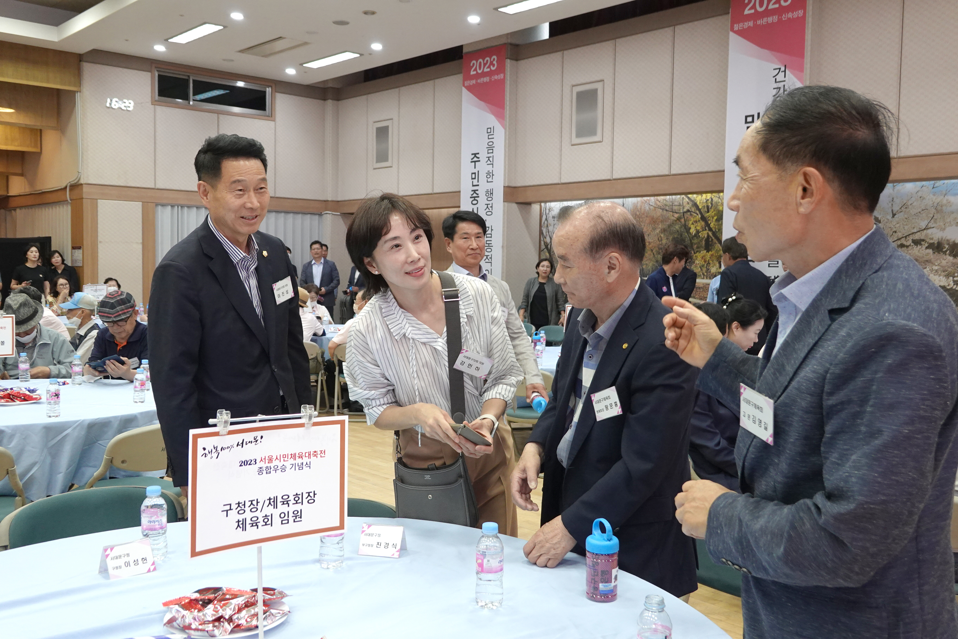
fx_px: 905
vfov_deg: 38.9
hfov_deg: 55.8
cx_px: 479
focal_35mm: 34
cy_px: 320
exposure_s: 1/80
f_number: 3.5
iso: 640
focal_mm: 12.51
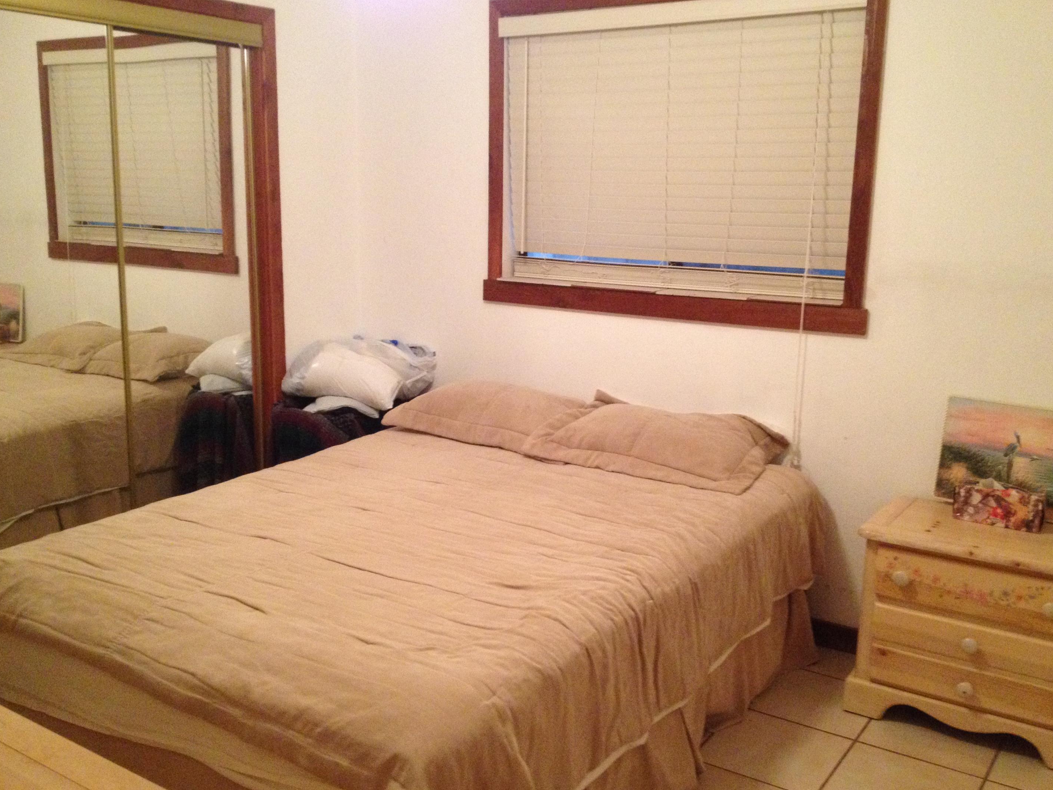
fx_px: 1125
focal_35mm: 37
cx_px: 547
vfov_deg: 38.7
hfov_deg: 50.1
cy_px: 412
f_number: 2.4
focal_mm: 4.28
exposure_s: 1/17
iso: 400
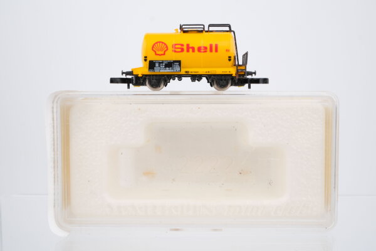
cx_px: 188
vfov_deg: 29.9
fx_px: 470
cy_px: 126
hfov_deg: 43.6
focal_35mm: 45
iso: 400
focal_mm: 30
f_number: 11
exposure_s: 1/125
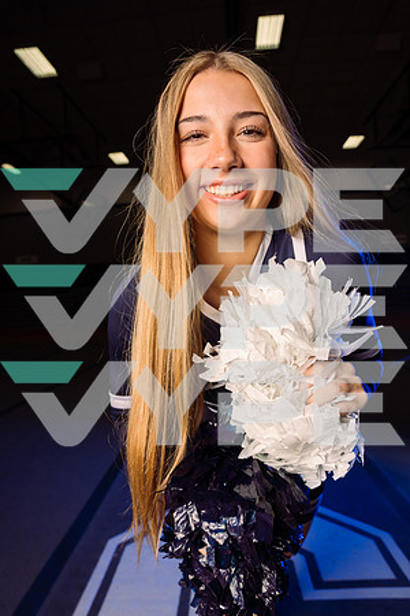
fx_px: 410
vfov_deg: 73.7
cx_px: 205
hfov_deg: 53.1
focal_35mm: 24
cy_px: 308
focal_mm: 24
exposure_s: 1/250
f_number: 5.6
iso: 100
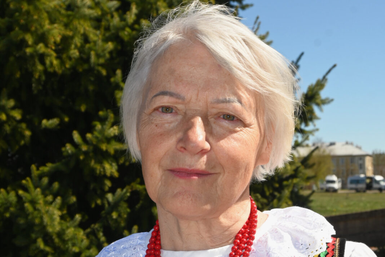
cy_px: 128
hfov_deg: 41.9
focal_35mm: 47
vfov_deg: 28.6
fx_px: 503
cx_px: 192
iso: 100
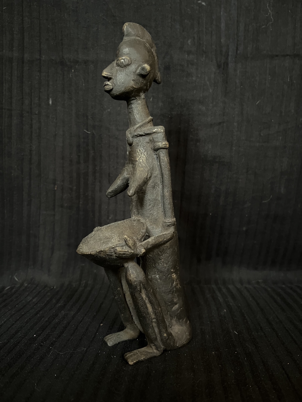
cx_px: 151
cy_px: 201
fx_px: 302
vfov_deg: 67.3
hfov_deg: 53.1
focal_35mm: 26
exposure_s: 1/17
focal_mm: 5.1
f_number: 1.6
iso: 1000
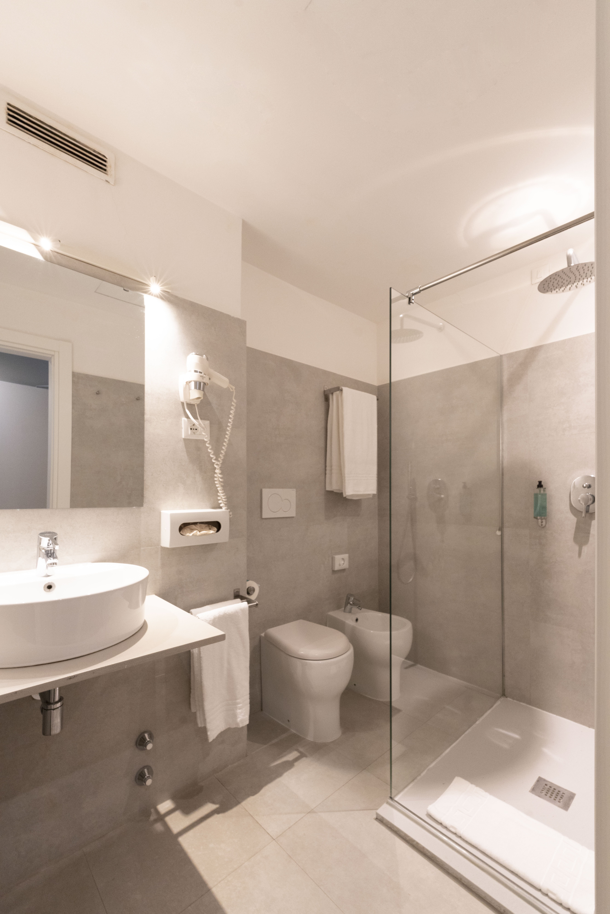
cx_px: 305
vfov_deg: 104.2
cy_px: 457
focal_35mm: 14
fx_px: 356
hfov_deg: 81.2
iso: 2000
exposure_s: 1/13
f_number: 9
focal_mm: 14
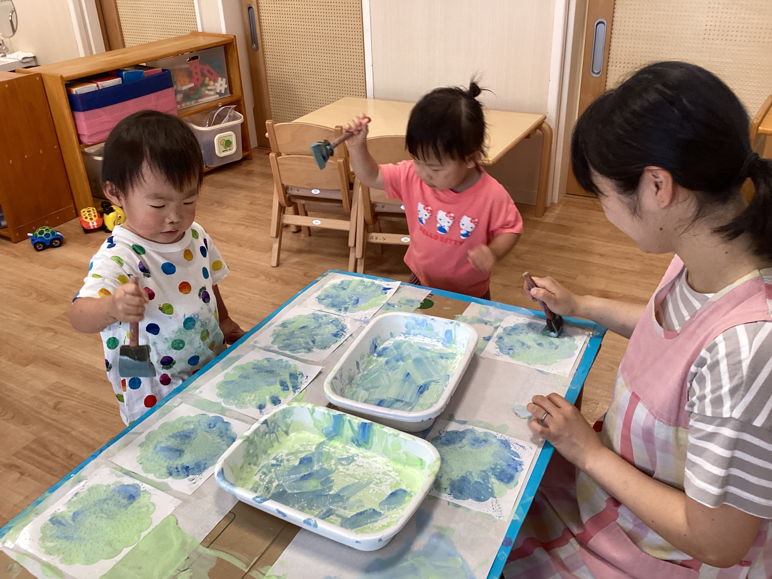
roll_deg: +1.0
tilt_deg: -29.8
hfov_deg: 58.4
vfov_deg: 45.4
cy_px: 290
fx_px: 691
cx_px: 386
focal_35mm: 31
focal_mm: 3.3
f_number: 2.4
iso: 125
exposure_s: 1/60
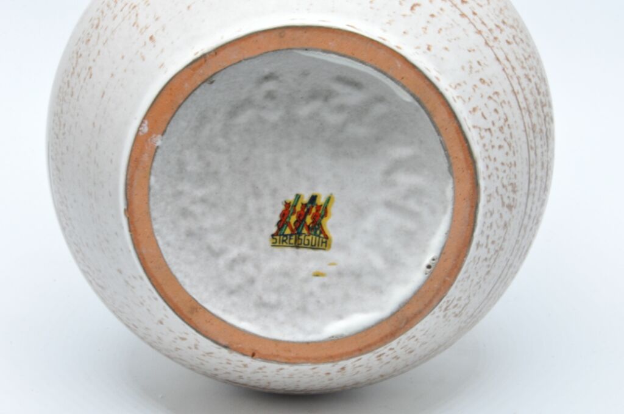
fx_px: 2727
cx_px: 312
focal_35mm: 158
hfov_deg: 13.1
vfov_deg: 8.7
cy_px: 207
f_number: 29
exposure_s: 1/3
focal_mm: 105
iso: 800
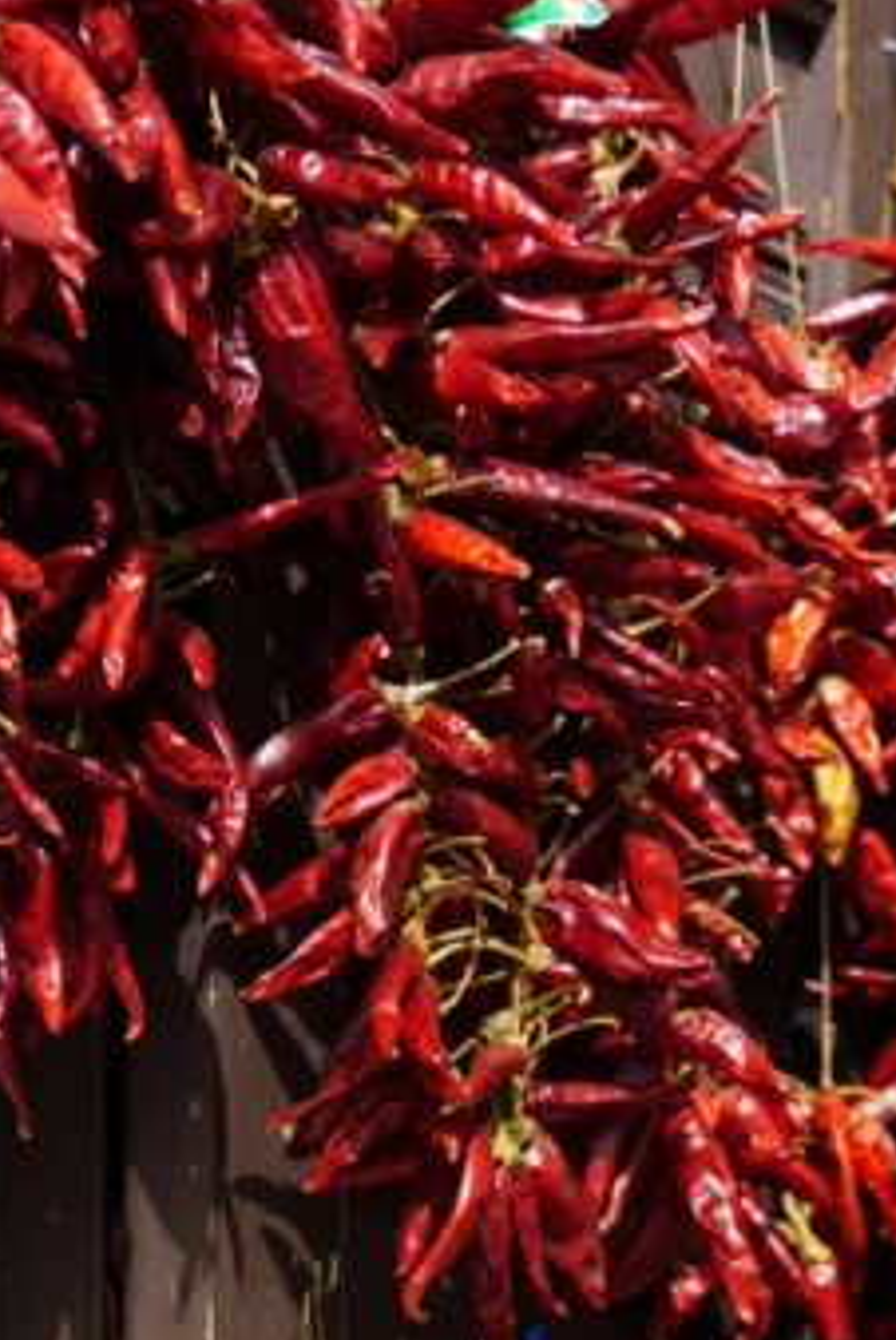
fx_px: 4396
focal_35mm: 118
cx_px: 636
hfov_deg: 11.6
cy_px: 1705
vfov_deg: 16.5
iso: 100
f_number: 3.5
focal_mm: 39
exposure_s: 1/400
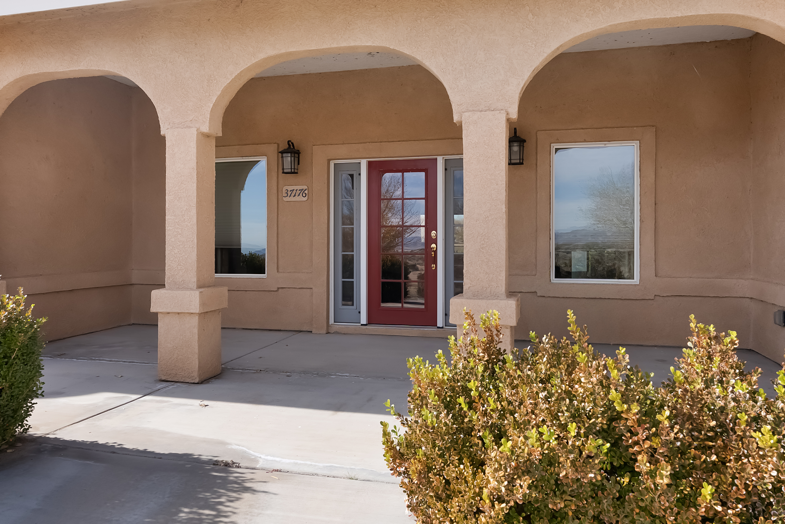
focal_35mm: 25
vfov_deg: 51.3
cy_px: 262
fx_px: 545
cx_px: 392
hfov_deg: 71.5
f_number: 8
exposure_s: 1/60
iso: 100
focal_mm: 17
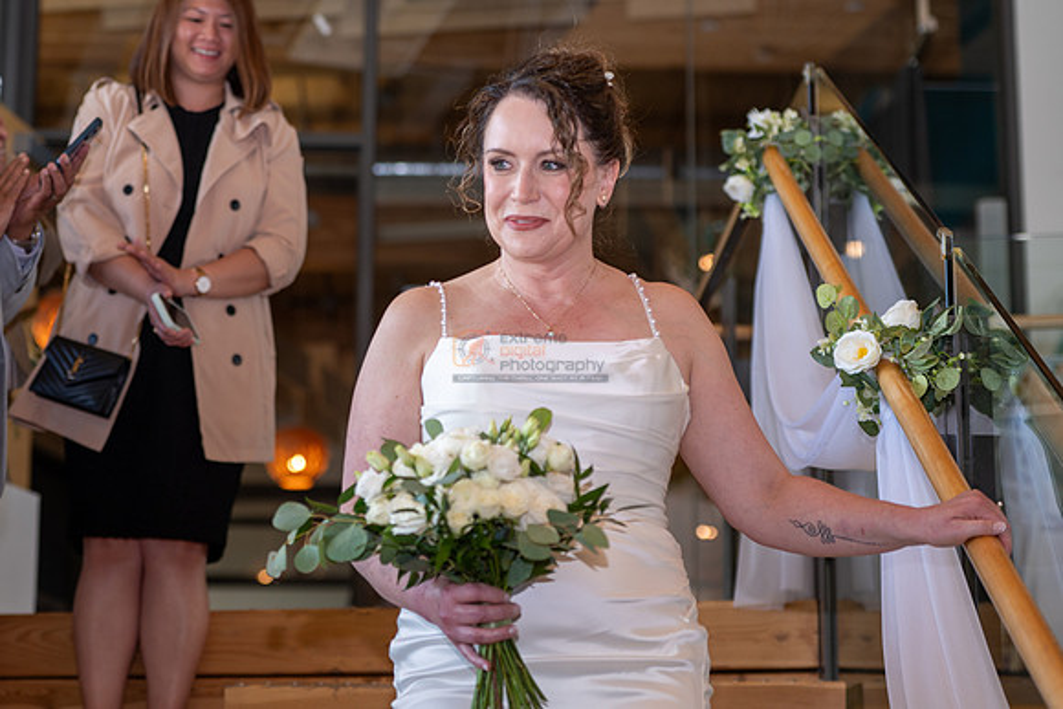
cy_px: 305
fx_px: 2583
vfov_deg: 15.6
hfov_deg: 23.2
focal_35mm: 87
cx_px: 405
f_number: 3.2
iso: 125
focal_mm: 70
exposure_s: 1/160
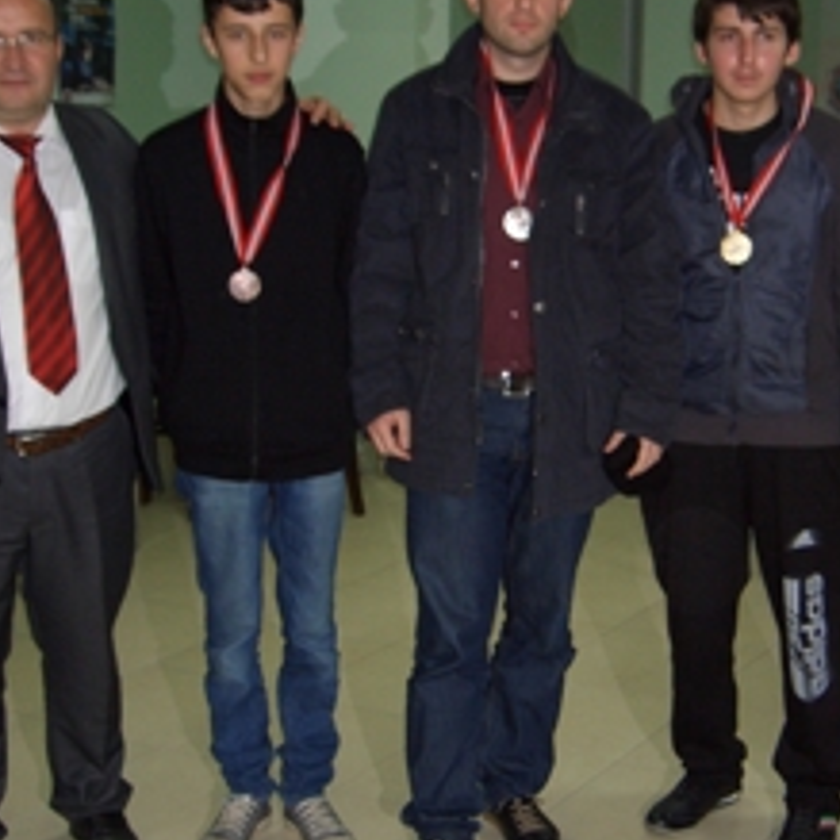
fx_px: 1730
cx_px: 560
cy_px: 430
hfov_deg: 27.1
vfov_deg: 27.3
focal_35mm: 63
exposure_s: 1/60
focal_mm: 8
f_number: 2.8
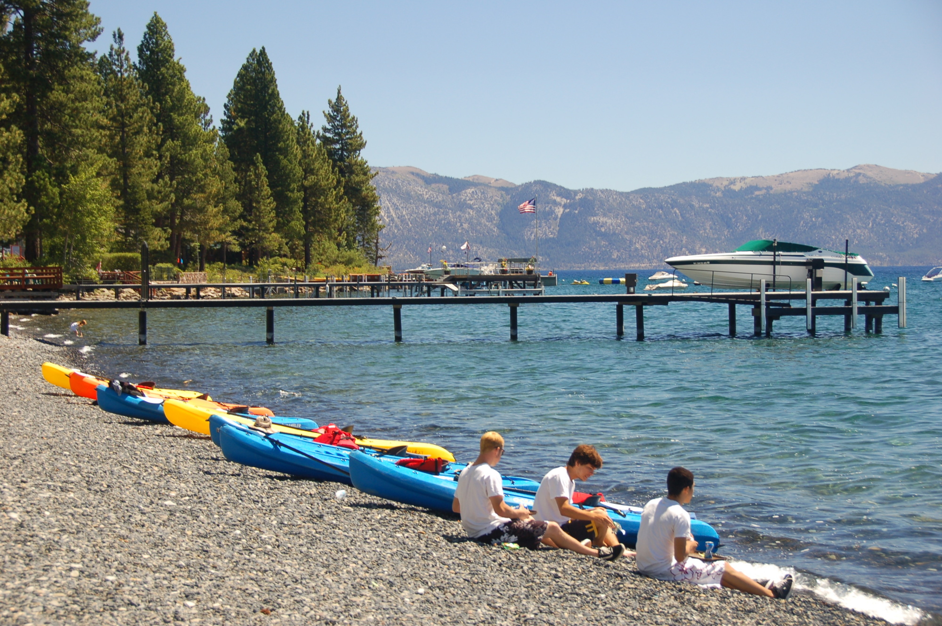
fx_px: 2039
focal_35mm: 78
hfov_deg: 26.0
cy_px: 313
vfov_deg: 17.5
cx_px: 471
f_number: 6.3
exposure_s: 1/160
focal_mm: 52
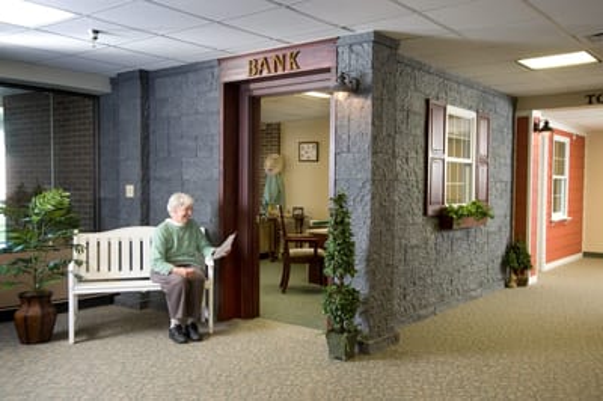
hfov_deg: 54.5
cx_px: 302
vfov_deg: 37.8
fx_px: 586
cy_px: 200
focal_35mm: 35
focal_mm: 35
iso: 320
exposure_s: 1/8
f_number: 8
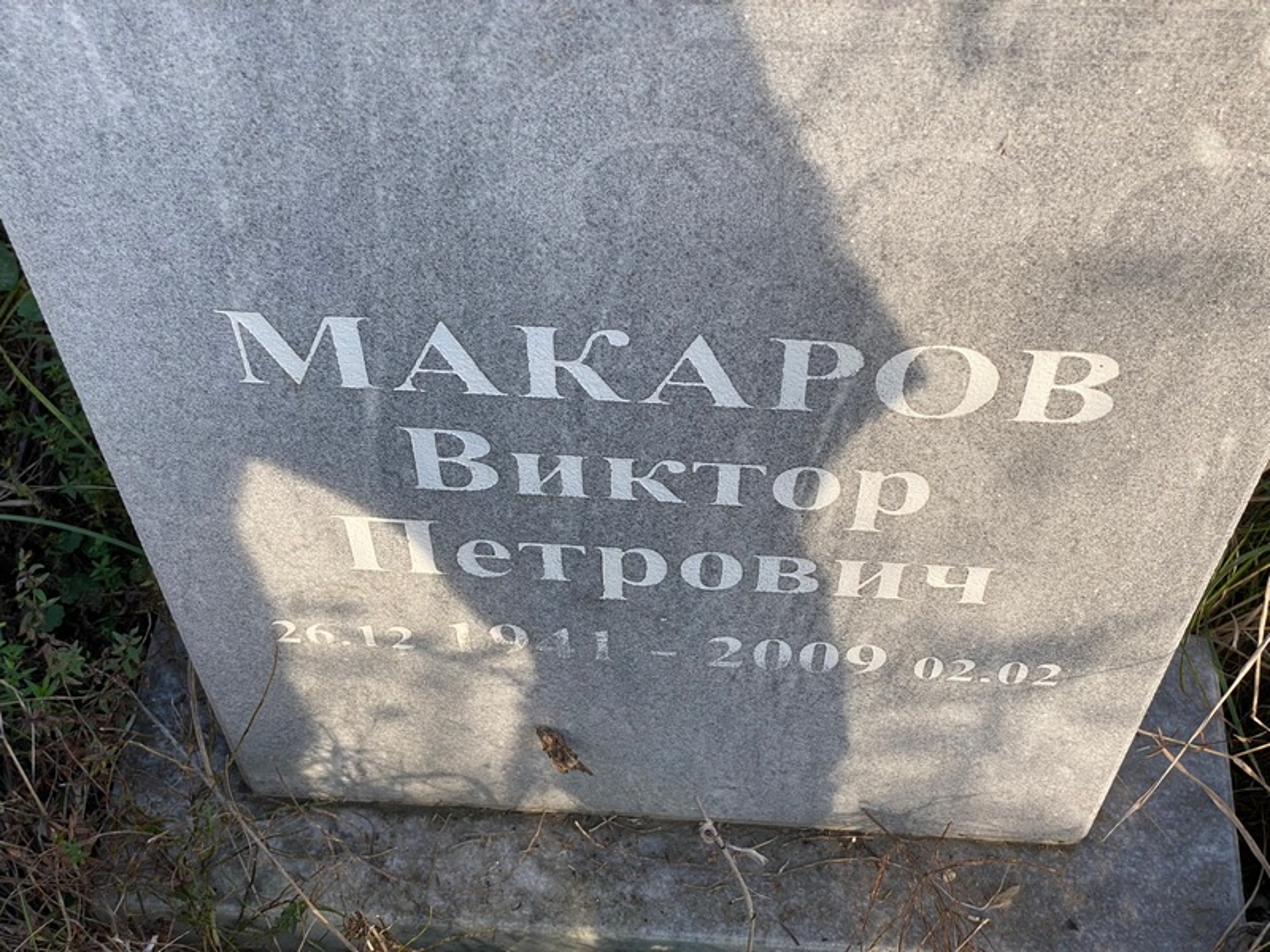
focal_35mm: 52
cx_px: 635
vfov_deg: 28.0
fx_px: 1908
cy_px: 476
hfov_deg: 36.8
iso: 20
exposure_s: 1/291
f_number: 2
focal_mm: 6
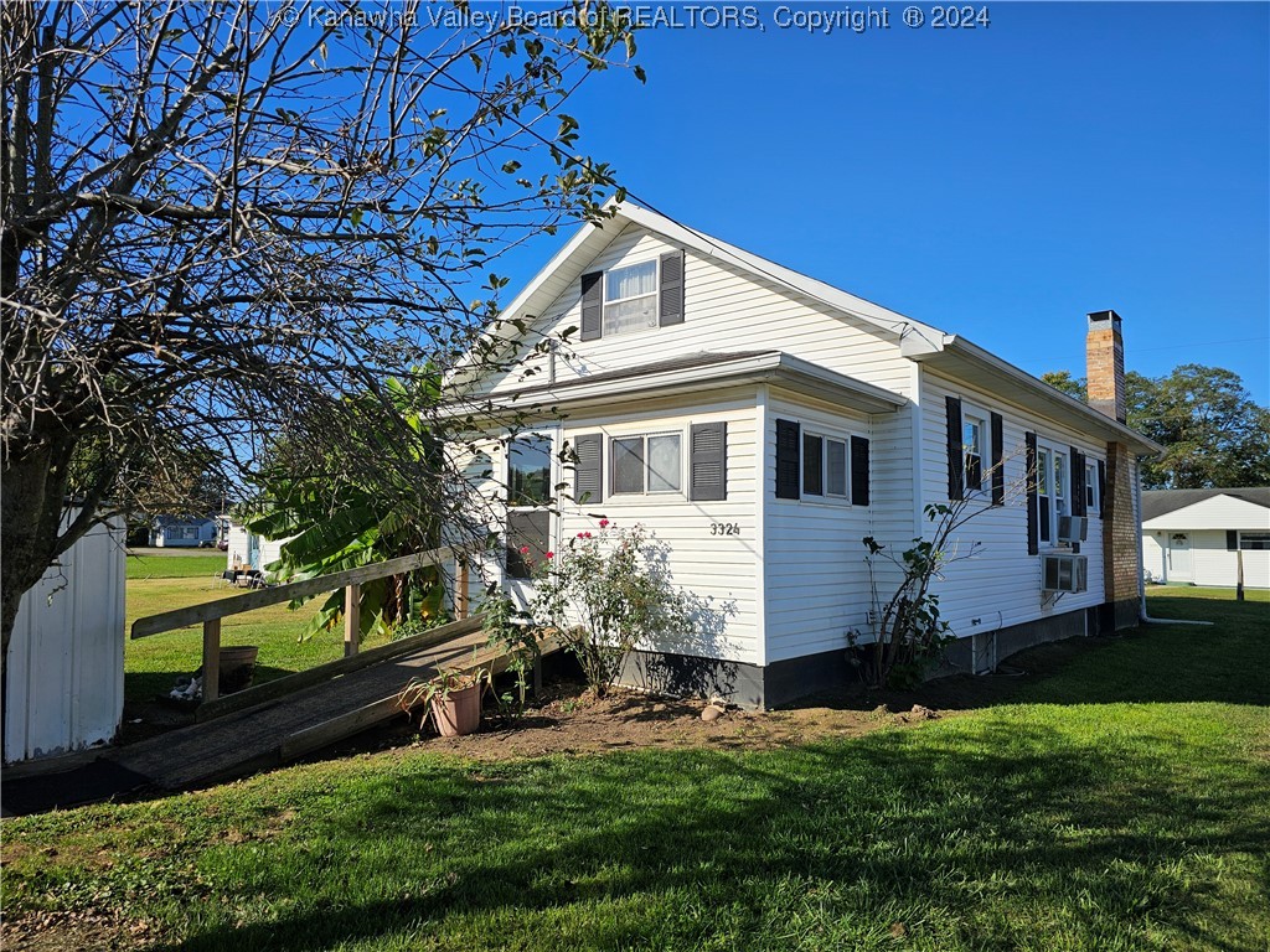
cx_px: 635
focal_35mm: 23
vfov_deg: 58.9
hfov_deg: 73.9
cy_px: 476
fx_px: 844
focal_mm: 6.3
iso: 10
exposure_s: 1/1076
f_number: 1.7
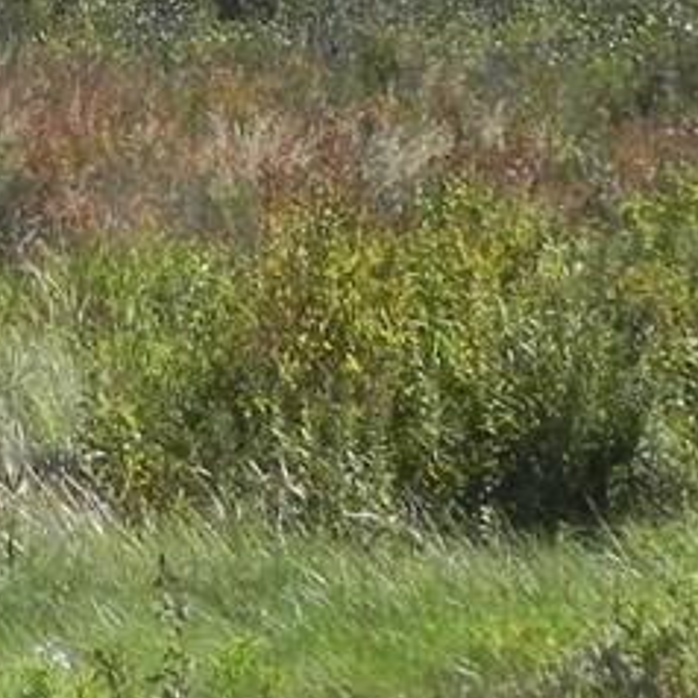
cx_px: -282
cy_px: -240
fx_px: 3992
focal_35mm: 175
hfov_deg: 9.8
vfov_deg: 9.8
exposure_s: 1/160
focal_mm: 8.2
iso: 160
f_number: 8
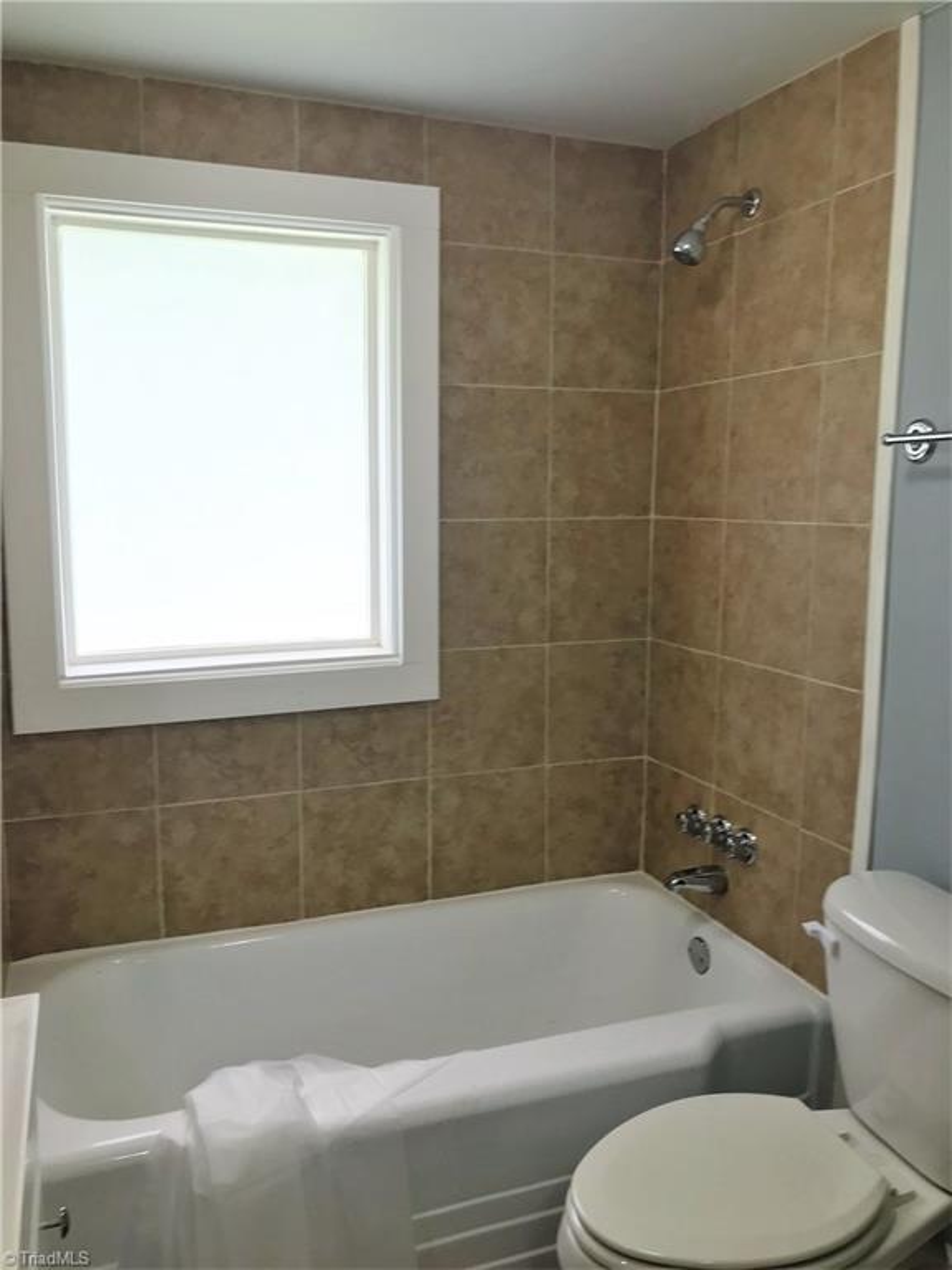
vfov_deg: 63.4
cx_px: 476
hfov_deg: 49.7
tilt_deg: -6.2
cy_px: 635
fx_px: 1027
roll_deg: -0.3
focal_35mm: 28
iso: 25
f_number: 1.8
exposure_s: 1/60
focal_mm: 3.99
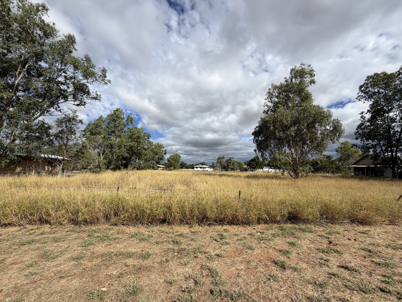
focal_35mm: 14
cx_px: 201
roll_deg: +0.2
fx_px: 163
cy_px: 151
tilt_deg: +6.2
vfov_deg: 85.7
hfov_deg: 102.1
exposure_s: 1/1368
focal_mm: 2.22
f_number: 2.2
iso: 20
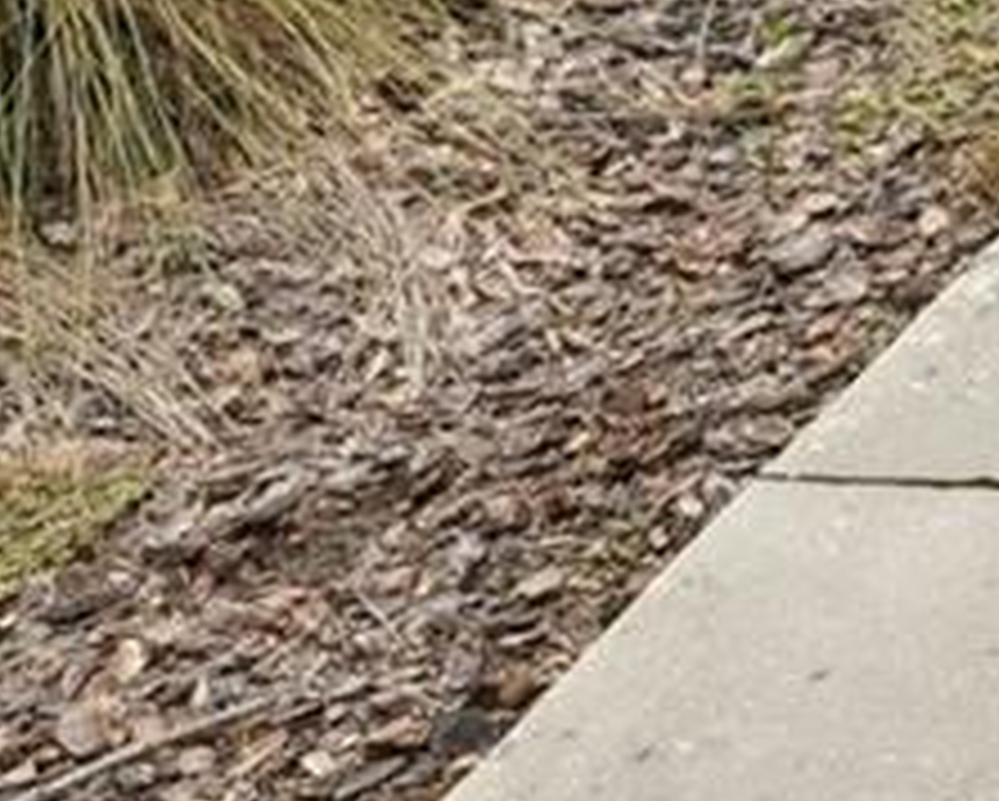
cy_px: -1251
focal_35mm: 118
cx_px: 2372
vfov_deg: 10.7
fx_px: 3483
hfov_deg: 12.7
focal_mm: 17.4
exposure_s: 1/160
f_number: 10
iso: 400
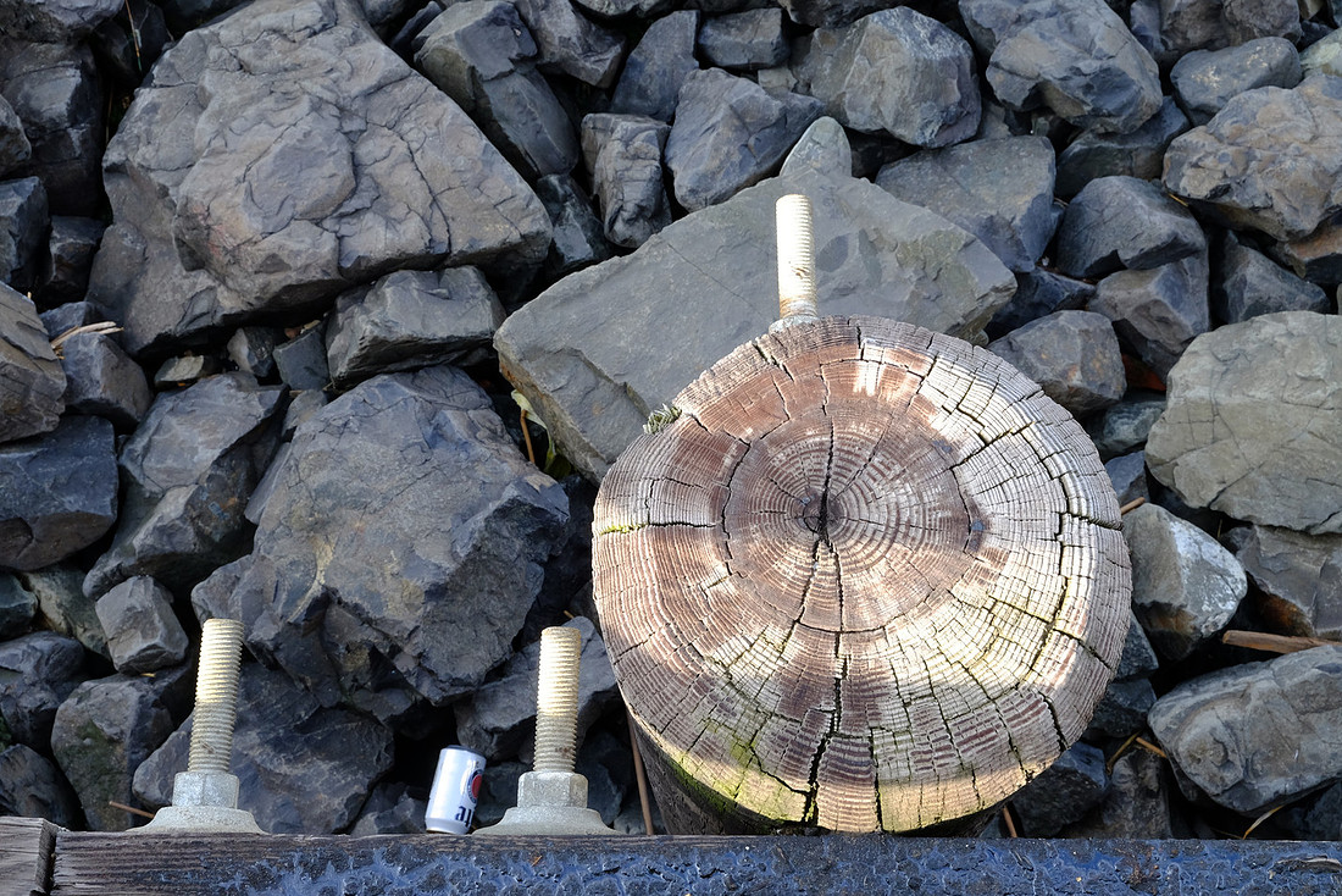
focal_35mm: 51
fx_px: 1902
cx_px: 671
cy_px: 448
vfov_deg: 26.5
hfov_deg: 38.9
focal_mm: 34.3
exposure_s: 1/60
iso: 800
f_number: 16
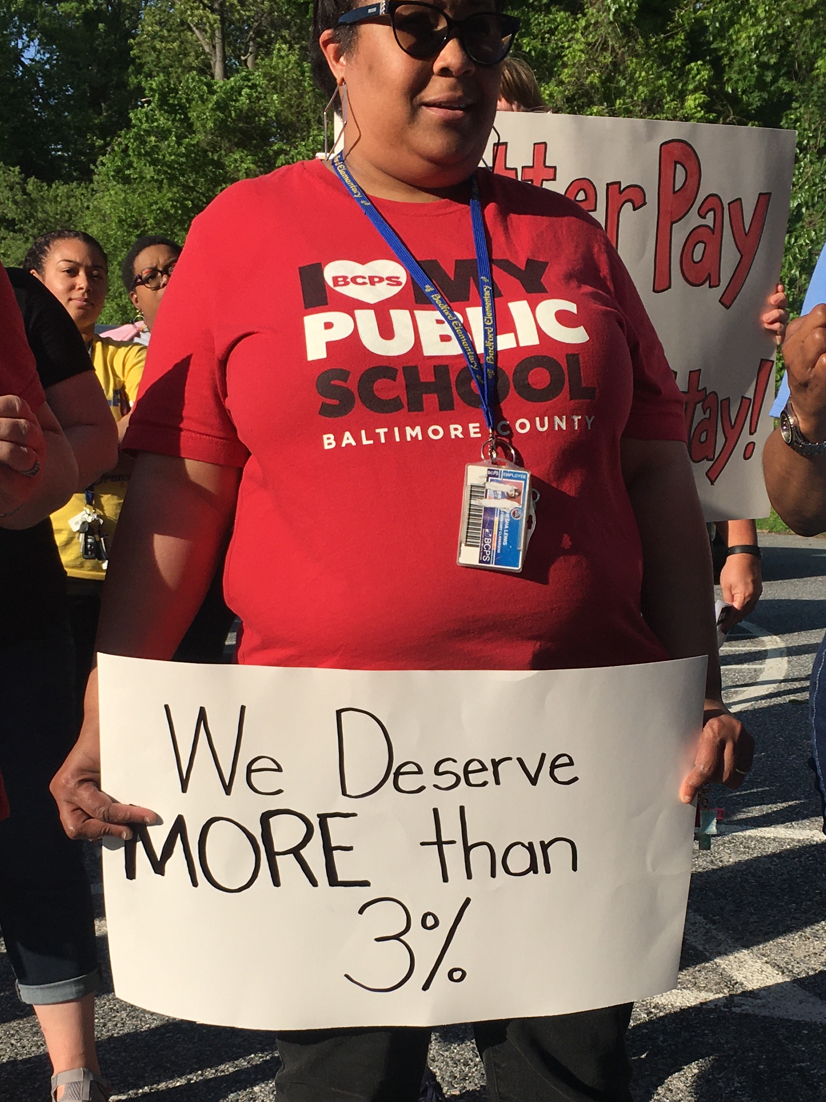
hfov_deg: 27.5
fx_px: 1686
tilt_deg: -9.5
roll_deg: -0.1
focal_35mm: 53
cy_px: 705
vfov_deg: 35.9
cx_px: 480
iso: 25
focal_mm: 4.15
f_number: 2.2
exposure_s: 1/1748
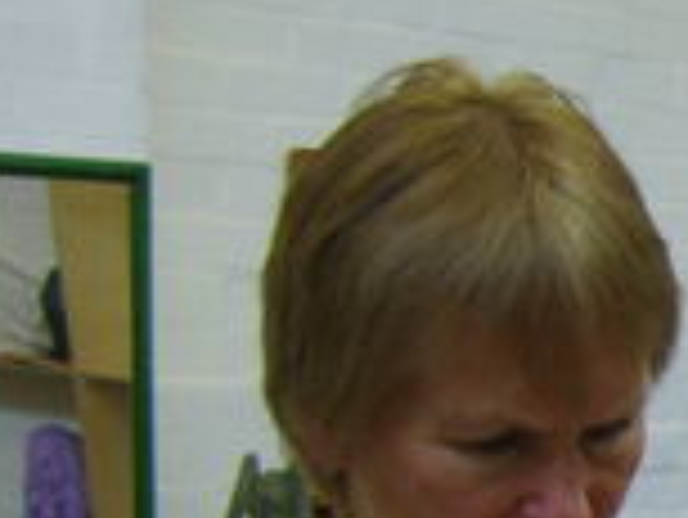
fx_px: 2964
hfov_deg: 12.3
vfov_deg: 9.8
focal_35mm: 149
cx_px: 1183
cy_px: 604
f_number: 2.8
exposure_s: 1/30
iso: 50
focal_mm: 7.8
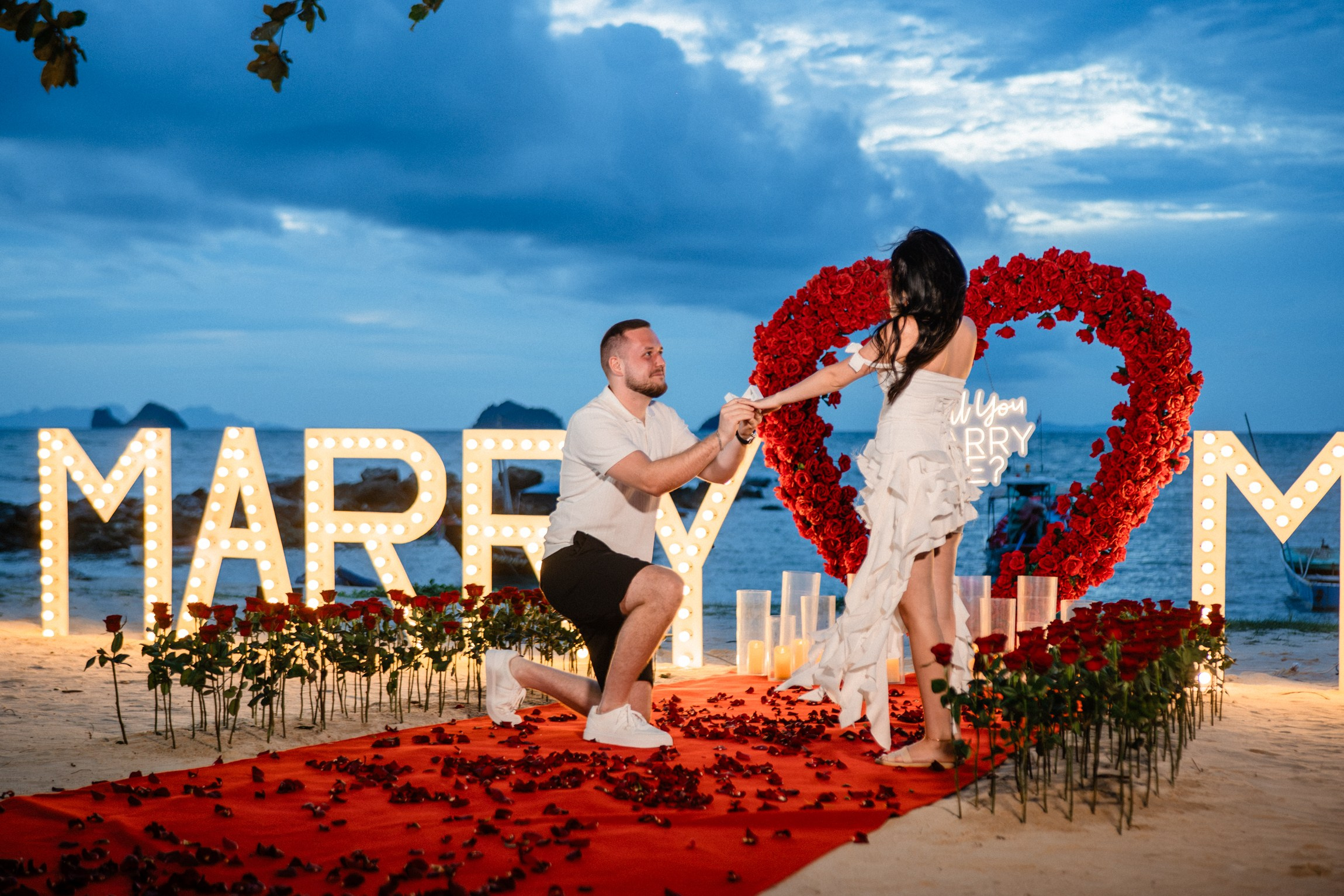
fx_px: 2016
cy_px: 448
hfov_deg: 36.9
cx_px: 672
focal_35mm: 54
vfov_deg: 25.0
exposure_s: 1/320
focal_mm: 50
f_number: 2.2
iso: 500
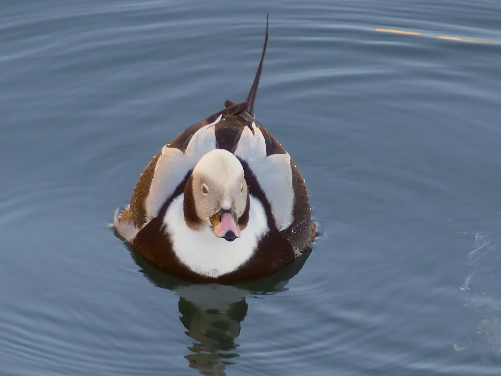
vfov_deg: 1.2
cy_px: 188
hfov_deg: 1.7
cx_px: 250
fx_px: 17366
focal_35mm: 1200
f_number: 2.8
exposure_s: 1/200
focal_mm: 108
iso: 100
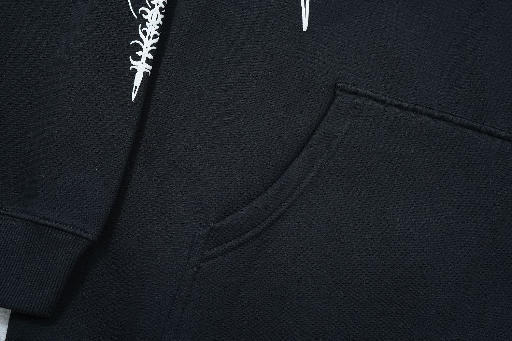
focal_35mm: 35
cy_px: 170
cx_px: 256
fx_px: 498
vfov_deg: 37.9
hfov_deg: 54.4
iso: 1600
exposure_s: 1/100
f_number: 10
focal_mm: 35
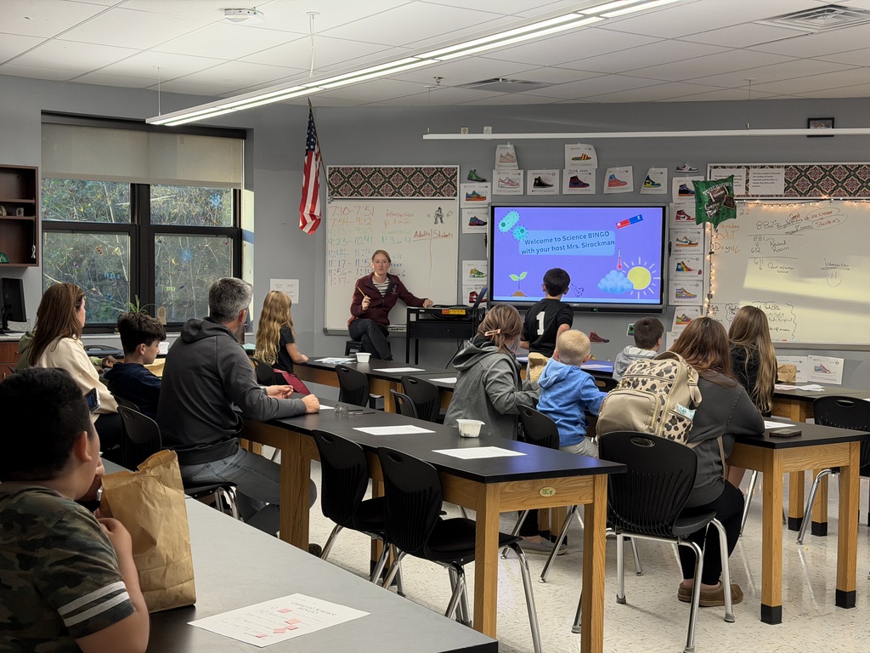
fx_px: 1206
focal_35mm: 48
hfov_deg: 39.7
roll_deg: -0.5
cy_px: 326
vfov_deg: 30.3
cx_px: 435
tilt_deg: -2.5
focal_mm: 6.76
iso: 200
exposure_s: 1/120
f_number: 1.78
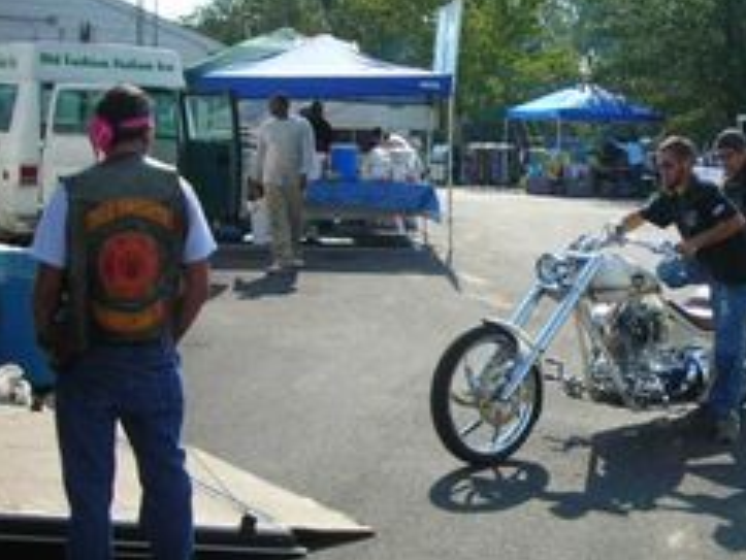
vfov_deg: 23.3
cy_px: 244
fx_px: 1358
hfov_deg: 29.9
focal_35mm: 63
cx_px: 604
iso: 50
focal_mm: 6.3
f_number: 3.2
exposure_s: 1/395
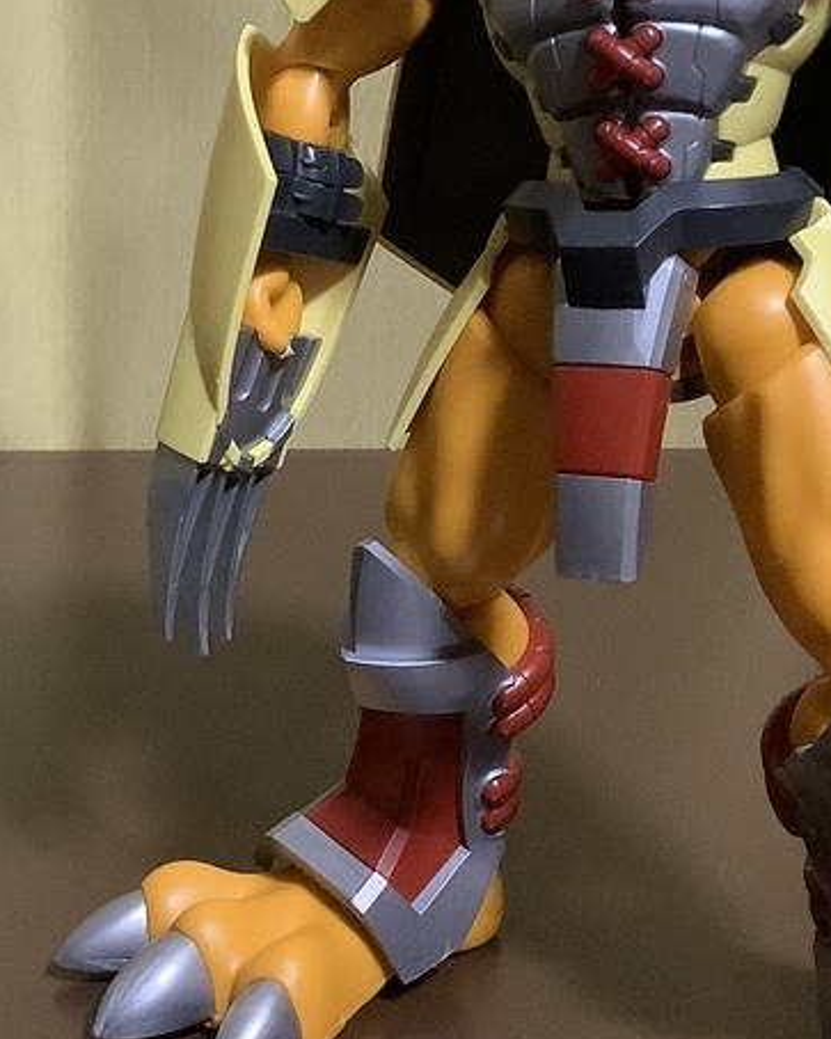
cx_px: -23
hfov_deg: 18.6
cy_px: 293
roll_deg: -0.2
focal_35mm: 80
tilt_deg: -16.0
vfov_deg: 23.7
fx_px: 2460
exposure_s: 1/40
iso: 400
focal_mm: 3.3
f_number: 2.4
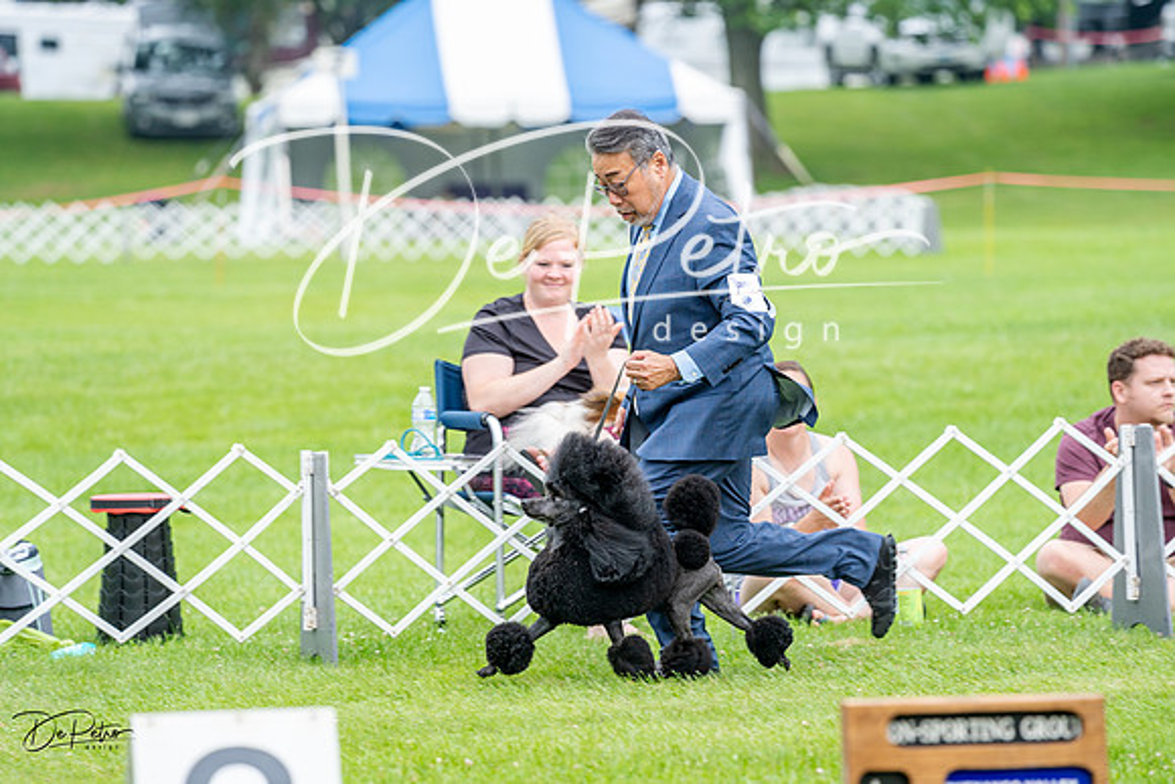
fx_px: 6529
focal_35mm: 200
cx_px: 588
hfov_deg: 10.3
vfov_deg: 6.9
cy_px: 392
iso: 400
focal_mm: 200
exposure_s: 1/400
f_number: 4.5
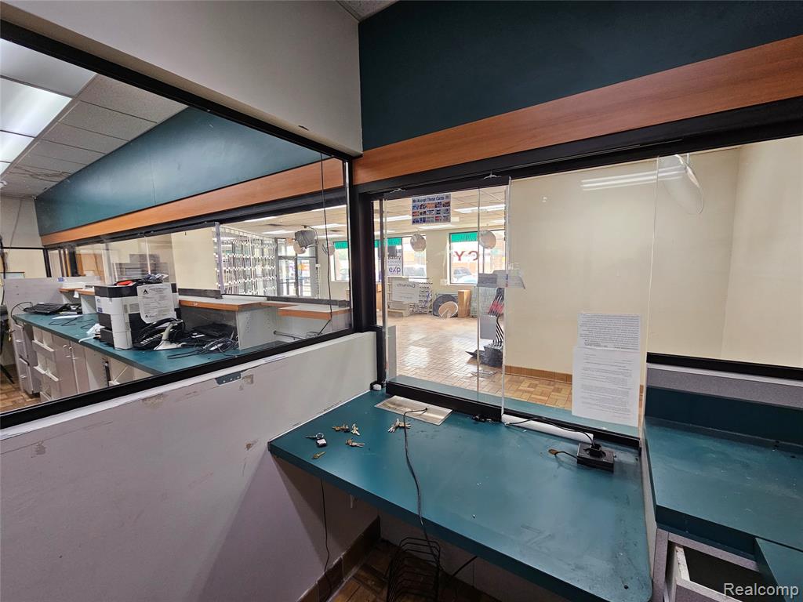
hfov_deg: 106.2
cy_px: 301
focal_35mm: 13
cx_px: 402
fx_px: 302
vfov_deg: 89.9
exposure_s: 1/60
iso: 125
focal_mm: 2.2
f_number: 2.2
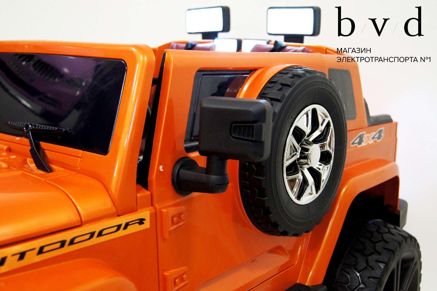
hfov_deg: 46.4
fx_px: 509
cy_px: 146
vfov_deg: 31.8
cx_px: 218
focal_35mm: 42
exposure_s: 1/50
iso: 1000
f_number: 4.5
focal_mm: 28
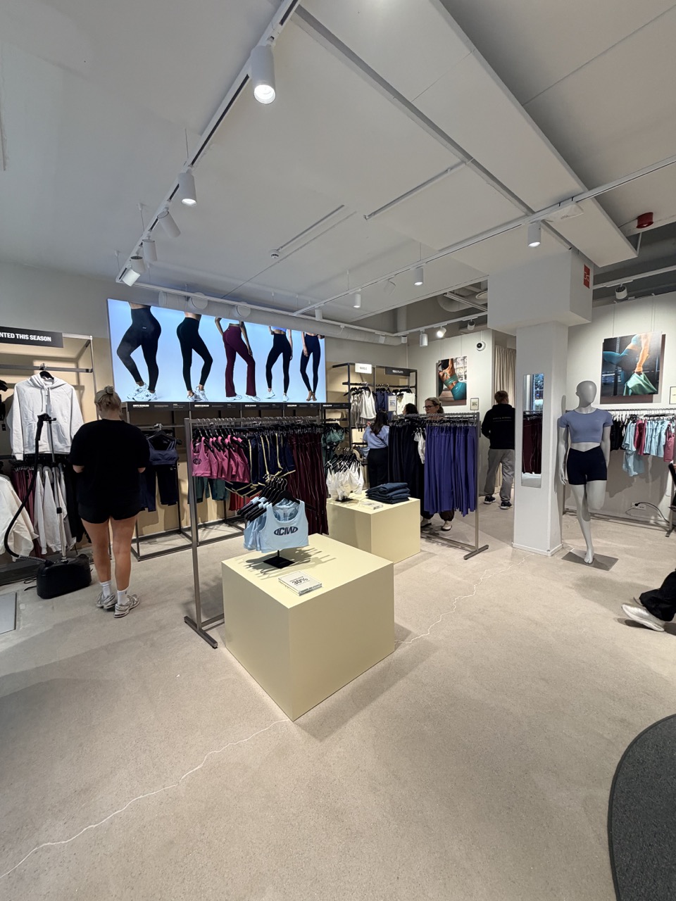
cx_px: 338
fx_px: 365
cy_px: 450
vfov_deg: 102.1
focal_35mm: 14
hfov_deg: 85.7
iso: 125
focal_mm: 2.22
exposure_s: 1/121
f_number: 2.2
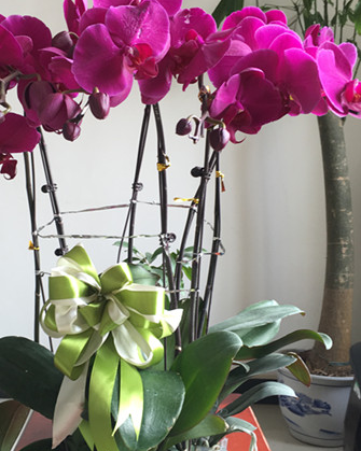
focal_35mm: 45
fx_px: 601
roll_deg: +0.1
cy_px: 235
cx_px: 131
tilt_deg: -2.3
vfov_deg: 41.2
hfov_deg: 33.2
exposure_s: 1/100
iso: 40
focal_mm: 4.15
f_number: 2.2
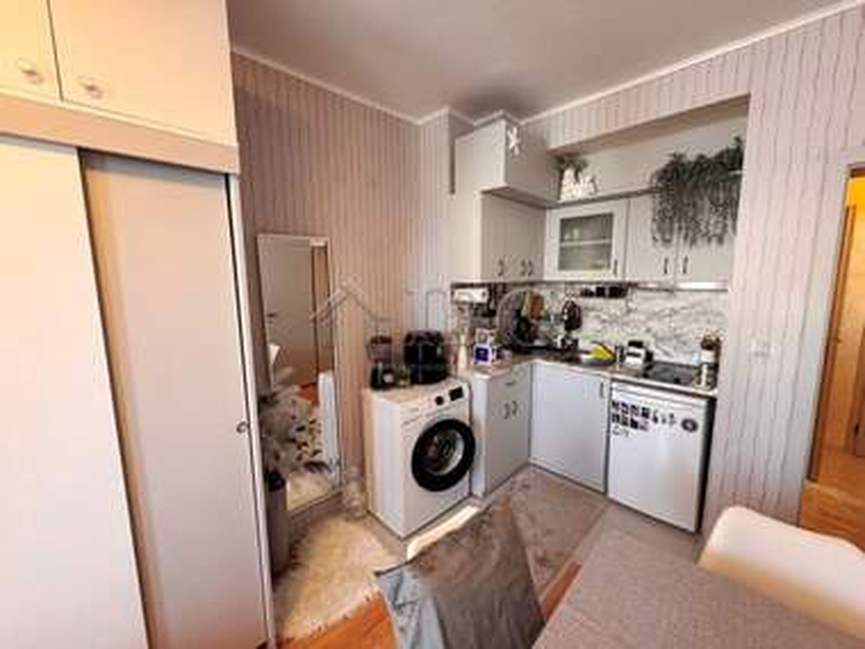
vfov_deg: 85.7
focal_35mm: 14
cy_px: 324
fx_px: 350
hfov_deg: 102.1
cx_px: 432
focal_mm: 2.22
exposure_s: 1/50
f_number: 2.2
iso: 500
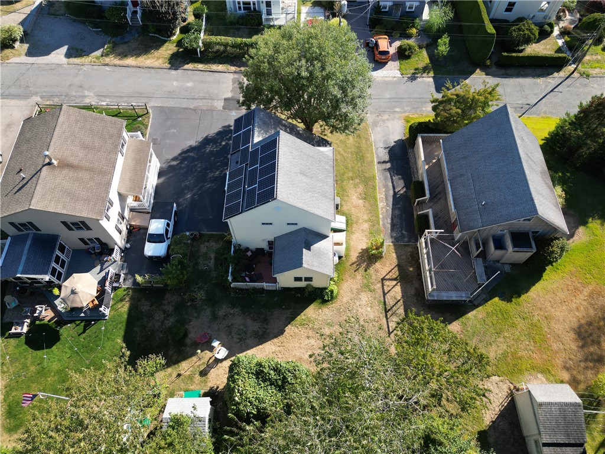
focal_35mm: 24
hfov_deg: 71.6
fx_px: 419
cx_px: 302
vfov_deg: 56.8
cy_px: 227
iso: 110
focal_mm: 6.72
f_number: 1.7
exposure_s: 1/60
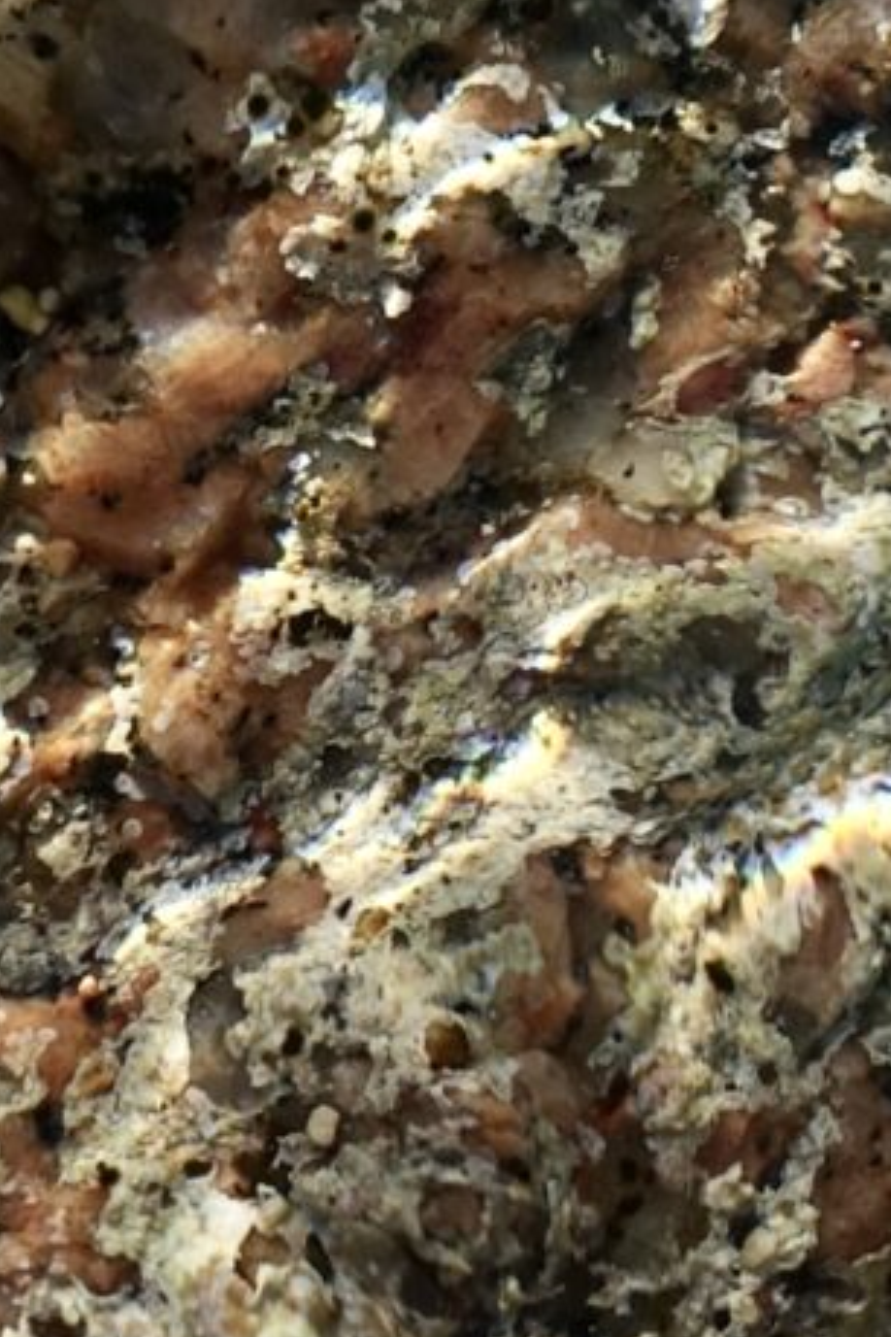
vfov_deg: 8.9
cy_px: -1054
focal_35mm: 223
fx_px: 8278
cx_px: 2002
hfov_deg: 6.0
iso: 100
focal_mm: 14.5
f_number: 5
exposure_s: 1/800
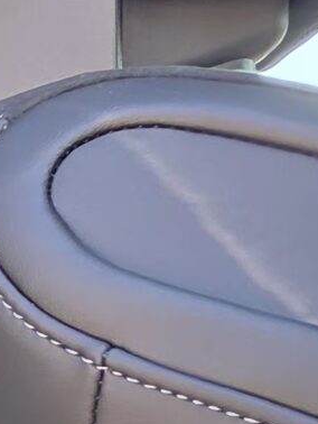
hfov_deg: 10.2
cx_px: -713
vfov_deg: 19.2
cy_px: 653
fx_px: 1077
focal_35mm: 88
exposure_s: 1/100
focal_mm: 2.2
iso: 40
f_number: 1.9
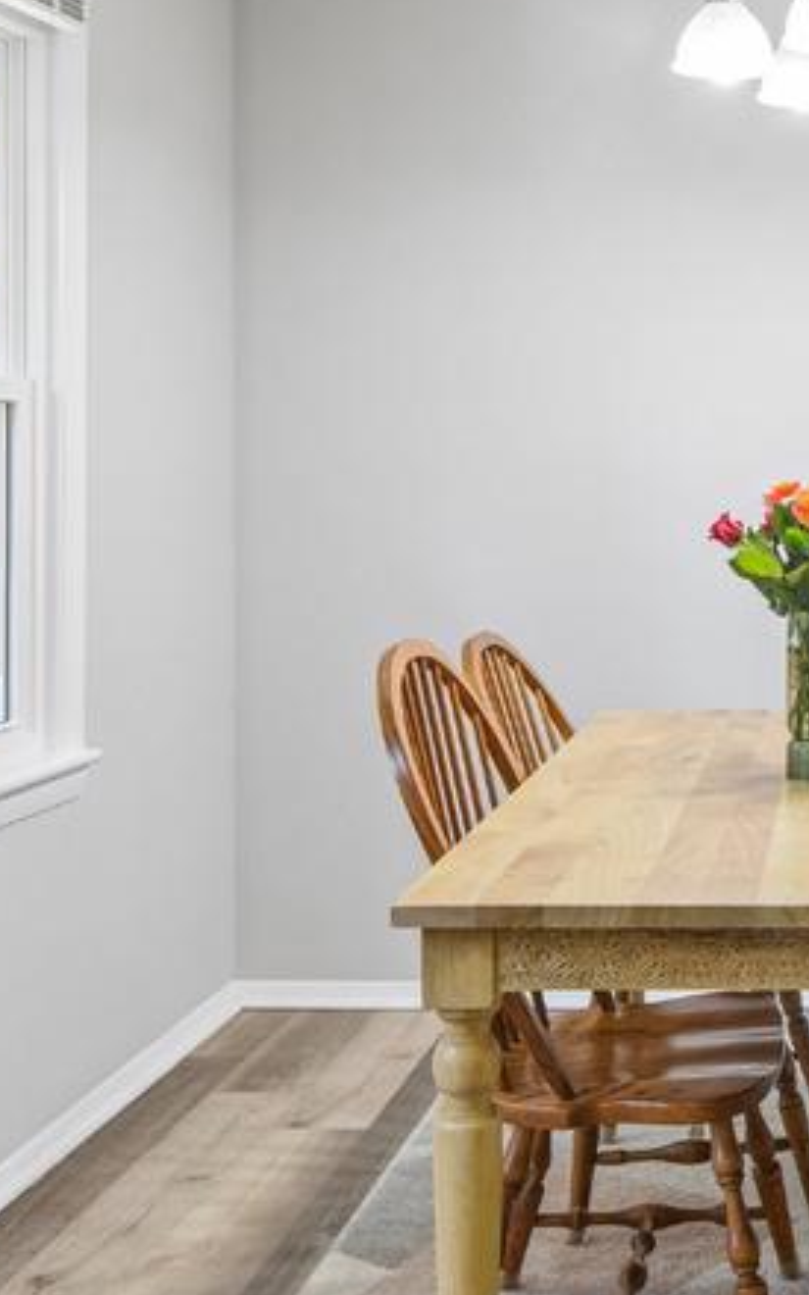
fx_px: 1764
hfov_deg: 24.4
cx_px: 856
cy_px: 474
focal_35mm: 50
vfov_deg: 40.0
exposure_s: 1/6
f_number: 8
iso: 100
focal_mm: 15
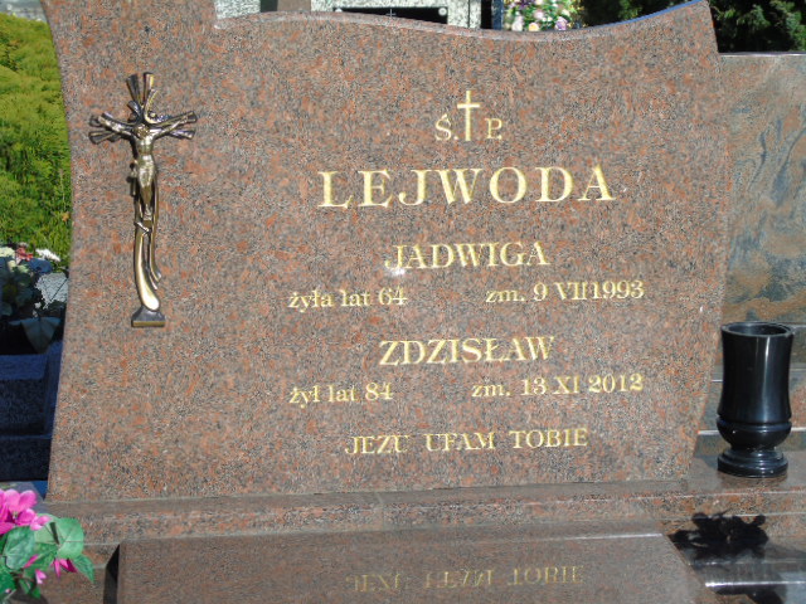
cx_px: 403
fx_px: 1909
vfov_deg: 18.0
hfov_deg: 23.8
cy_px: 302
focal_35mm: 82
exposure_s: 1/500
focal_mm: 15
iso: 80
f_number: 4.1
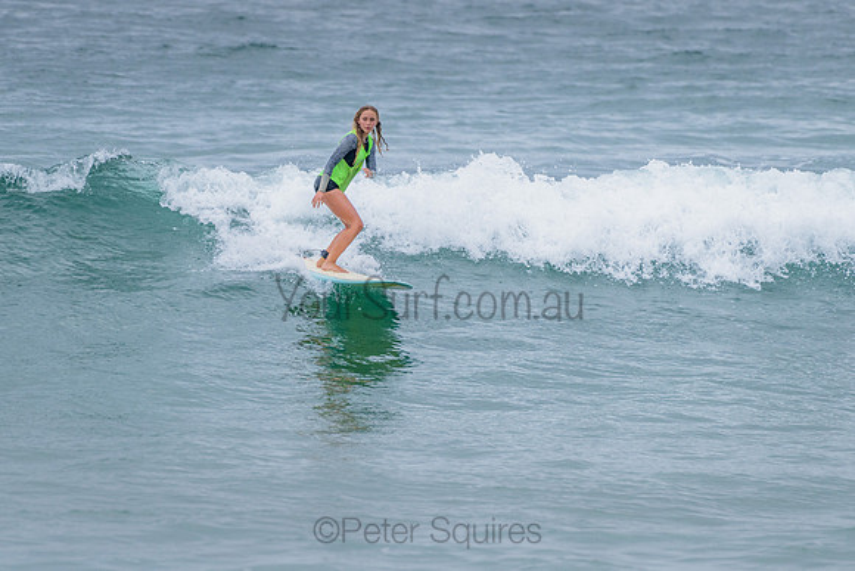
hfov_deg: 3.4
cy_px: 278
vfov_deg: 2.2
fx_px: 14562
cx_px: 364
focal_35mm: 613
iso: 900
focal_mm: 500
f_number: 5.6
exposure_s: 1/2000
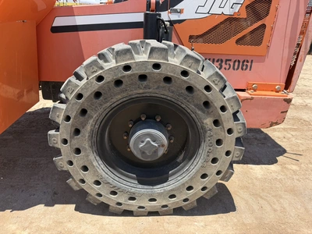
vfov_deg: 56.8
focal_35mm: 24
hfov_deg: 71.6
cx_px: 156
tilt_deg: -23.4
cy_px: 117
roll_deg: -2.2
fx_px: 216
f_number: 1.78
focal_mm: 6.76
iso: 80
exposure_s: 1/2525
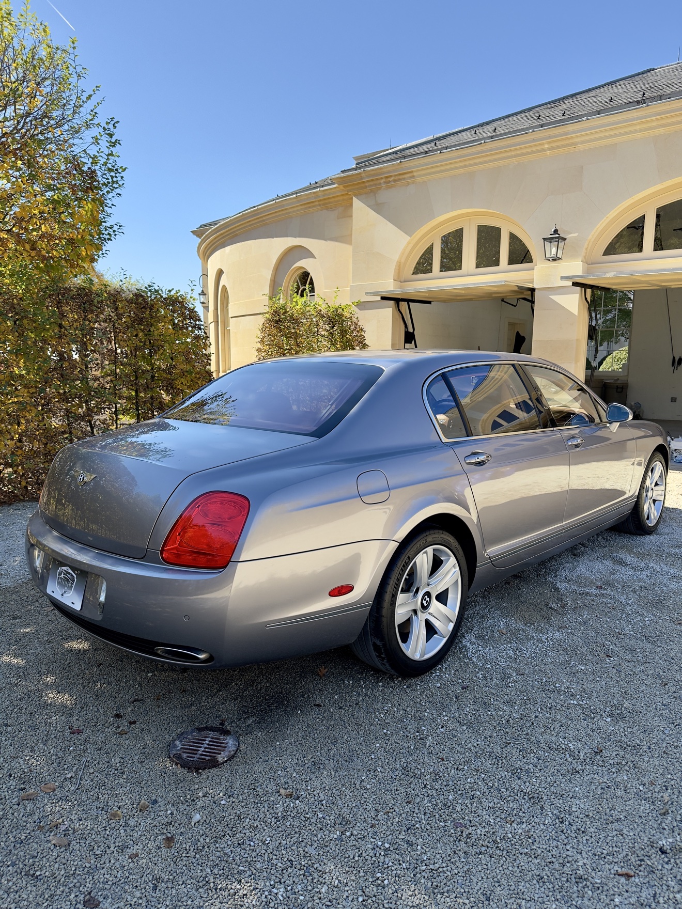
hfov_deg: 56.8
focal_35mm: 24
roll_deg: +0.2
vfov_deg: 71.6
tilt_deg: -8.7
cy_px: 454
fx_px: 630
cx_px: 341
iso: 80
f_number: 1.78
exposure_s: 1/1869
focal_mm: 6.76
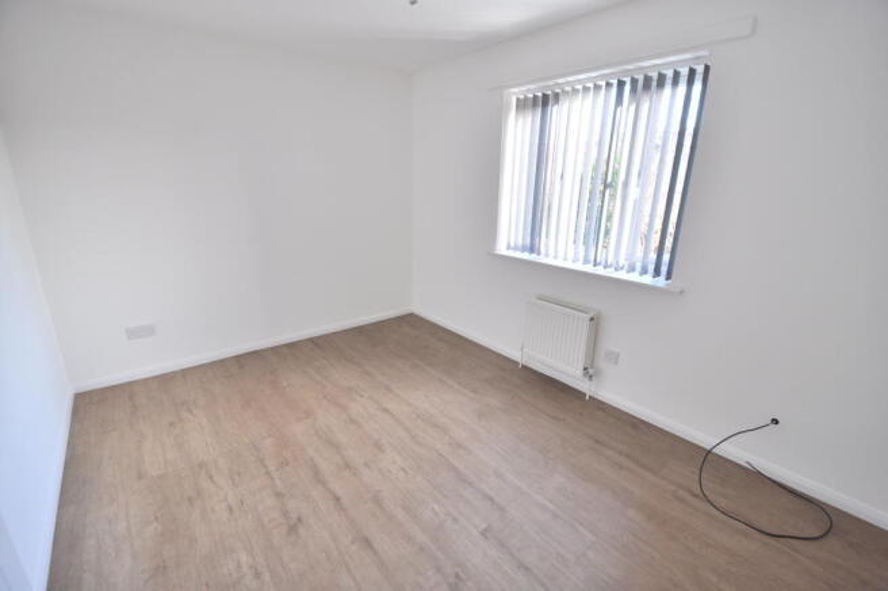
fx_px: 370
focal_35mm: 15
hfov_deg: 100.4
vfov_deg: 77.2
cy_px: 296
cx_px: 444
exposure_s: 1/60
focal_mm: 10
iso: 400
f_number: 4
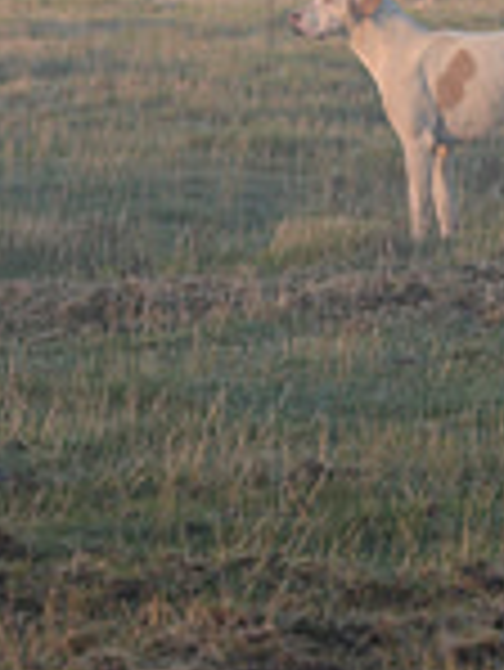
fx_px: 11205
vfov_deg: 3.4
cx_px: 1012
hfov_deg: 2.6
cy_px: 18
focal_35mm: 578
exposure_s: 1/800
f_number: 8
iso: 1250
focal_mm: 155
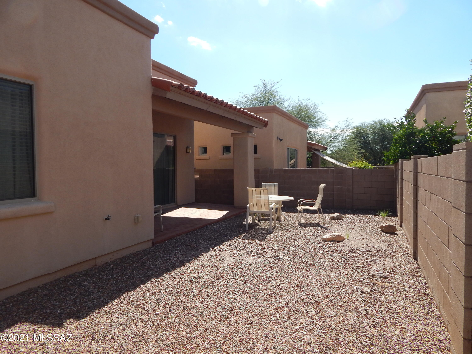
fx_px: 314
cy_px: 177
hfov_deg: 73.9
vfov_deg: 58.9
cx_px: 236
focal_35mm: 23
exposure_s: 1/400
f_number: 6
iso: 125
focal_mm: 4
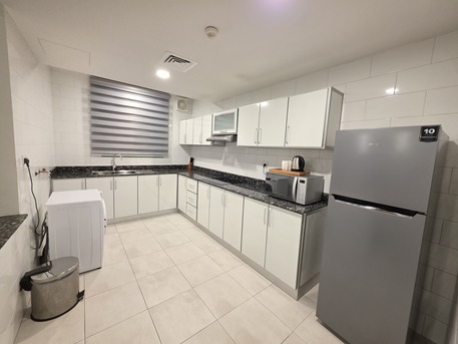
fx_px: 172
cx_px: 229
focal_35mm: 13
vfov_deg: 89.9
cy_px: 172
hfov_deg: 106.2
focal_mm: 2.2
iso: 400
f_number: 1.9
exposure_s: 1/50
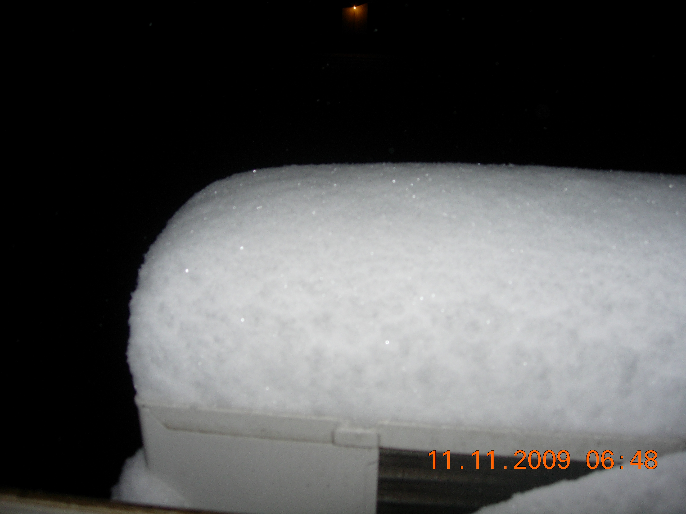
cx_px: 343
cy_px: 257
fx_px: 753
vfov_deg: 37.7
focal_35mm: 38
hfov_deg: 49.0
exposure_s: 1/64
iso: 79
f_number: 2.8
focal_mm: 7.8
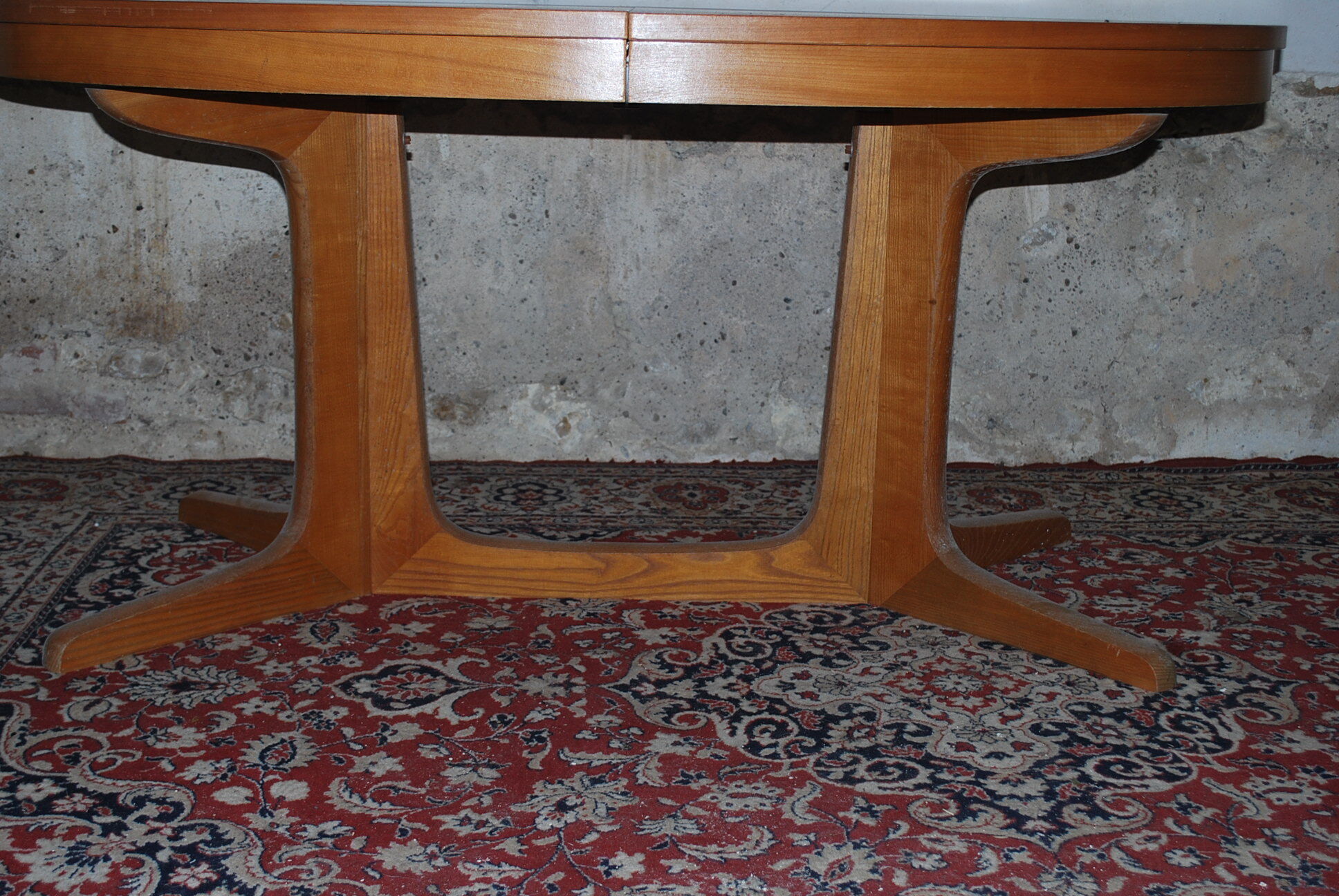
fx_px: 1787
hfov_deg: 41.1
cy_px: 448
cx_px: 670
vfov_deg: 28.2
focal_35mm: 48
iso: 200
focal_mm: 32
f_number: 4.8
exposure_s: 1/60
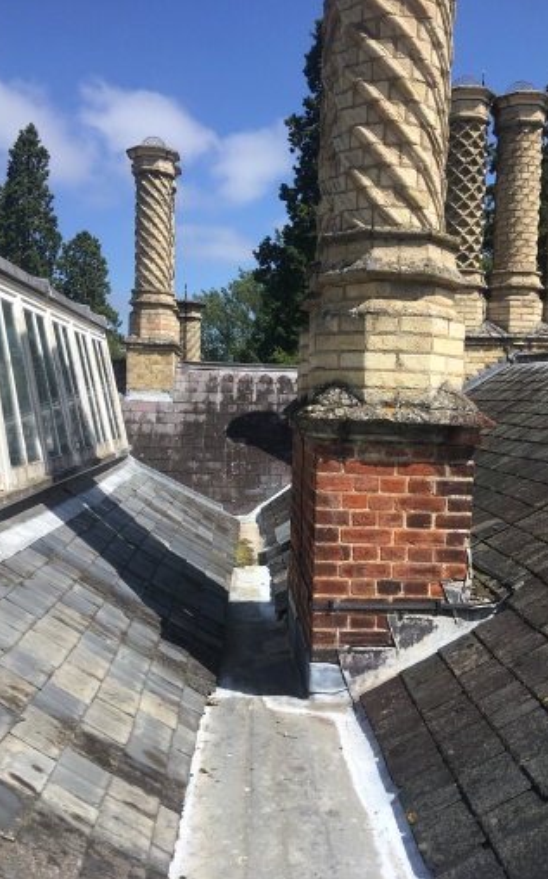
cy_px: 440
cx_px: 284
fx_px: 742
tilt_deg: -6.6
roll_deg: -1.3
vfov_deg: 61.3
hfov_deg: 40.6
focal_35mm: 31
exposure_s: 1/1451
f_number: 2.2
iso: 25
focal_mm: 4.15
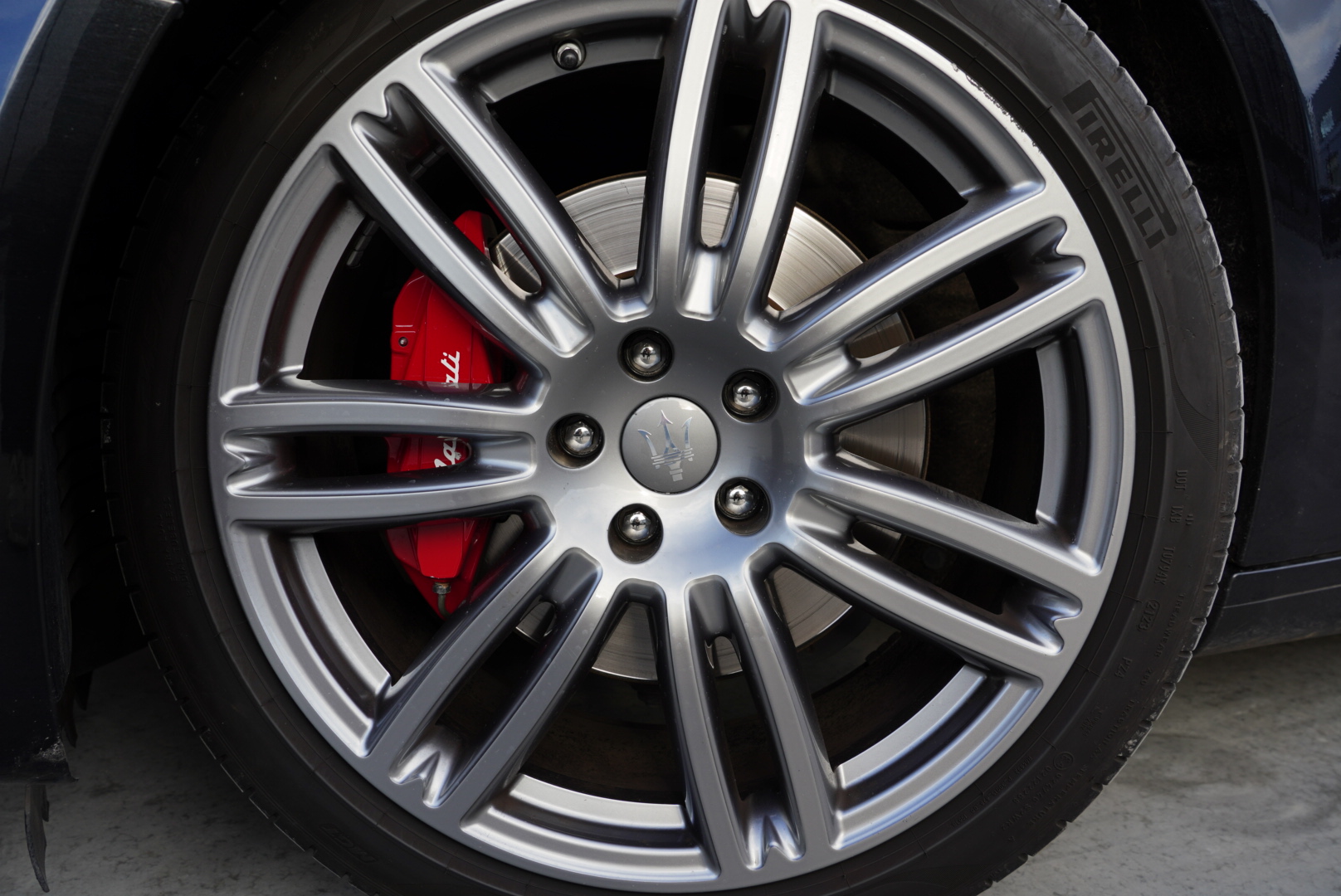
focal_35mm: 34
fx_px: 1267
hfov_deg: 55.8
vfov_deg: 38.9
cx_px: 670
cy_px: 448
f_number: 7.1
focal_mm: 34
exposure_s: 1/125
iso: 100
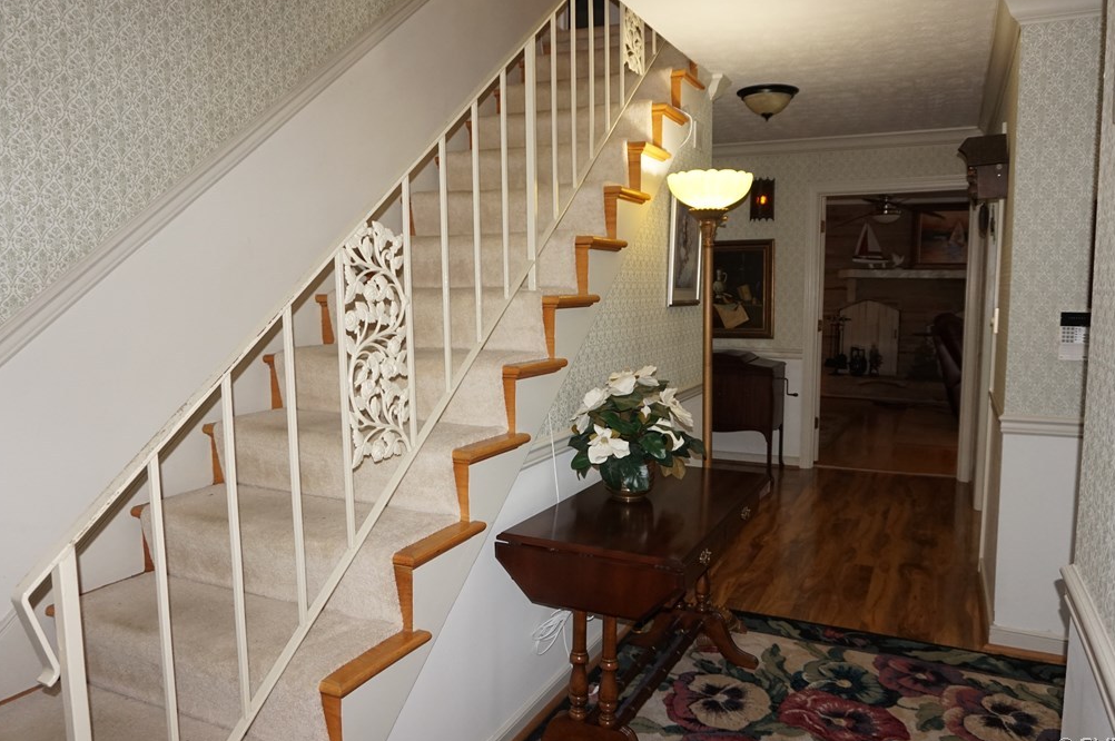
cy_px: 363
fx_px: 804
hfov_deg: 69.4
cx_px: 575
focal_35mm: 26
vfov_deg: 49.5
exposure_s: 1/100
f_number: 3.5
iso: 800
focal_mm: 16
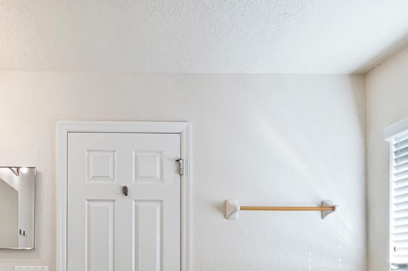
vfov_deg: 41.0
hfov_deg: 60.4
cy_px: 250
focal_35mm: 29
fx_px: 328
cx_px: 105
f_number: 22
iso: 200
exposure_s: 1/4
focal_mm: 10
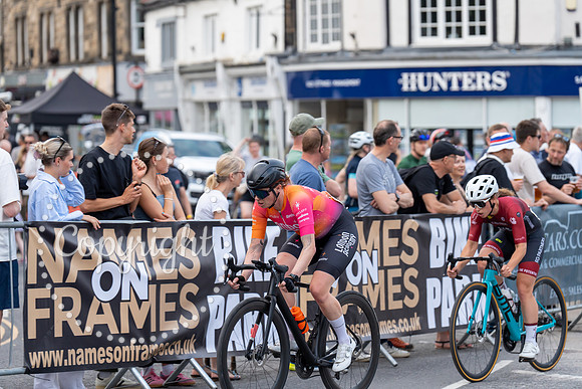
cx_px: 291
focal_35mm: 135
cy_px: 194
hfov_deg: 15.2
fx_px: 2183
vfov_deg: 10.2
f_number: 3.2
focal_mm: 135
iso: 500
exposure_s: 1/1000
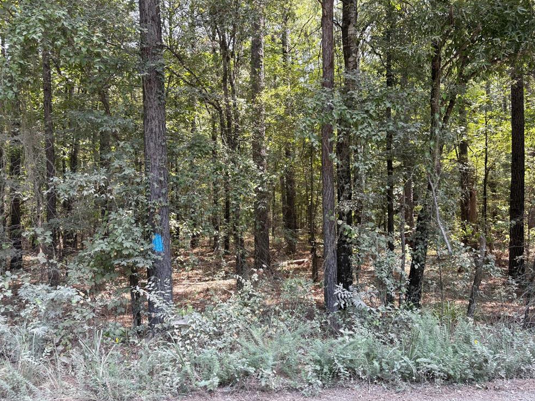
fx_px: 417
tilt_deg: +3.9
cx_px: 274
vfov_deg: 51.4
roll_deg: +1.4
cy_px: 205
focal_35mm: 27
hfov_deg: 65.3
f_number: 1.6
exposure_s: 1/145
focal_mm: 5.96
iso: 32
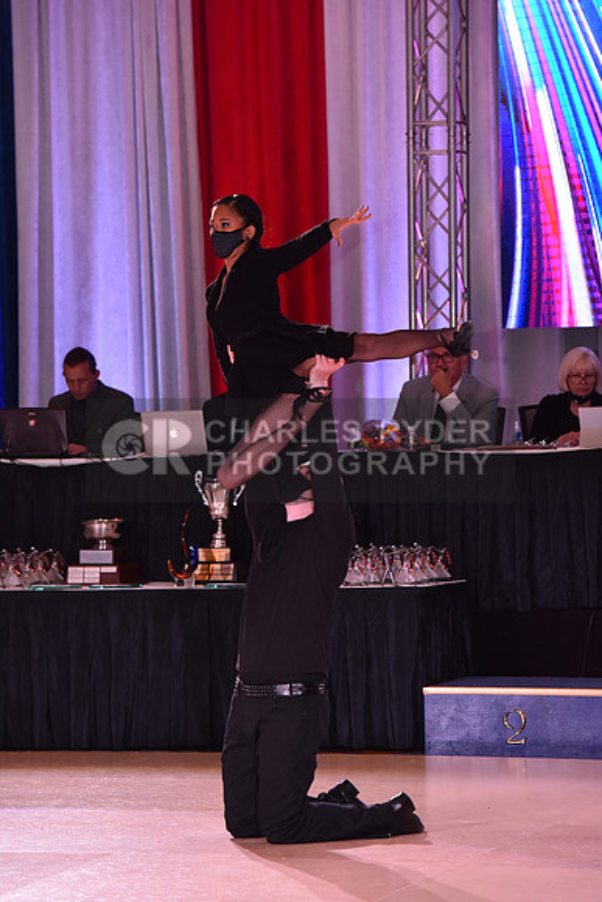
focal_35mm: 155
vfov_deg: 13.2
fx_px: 3885
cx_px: 301
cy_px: 451
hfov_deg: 8.9
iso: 2500
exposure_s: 1/250
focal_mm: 155
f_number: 6.3
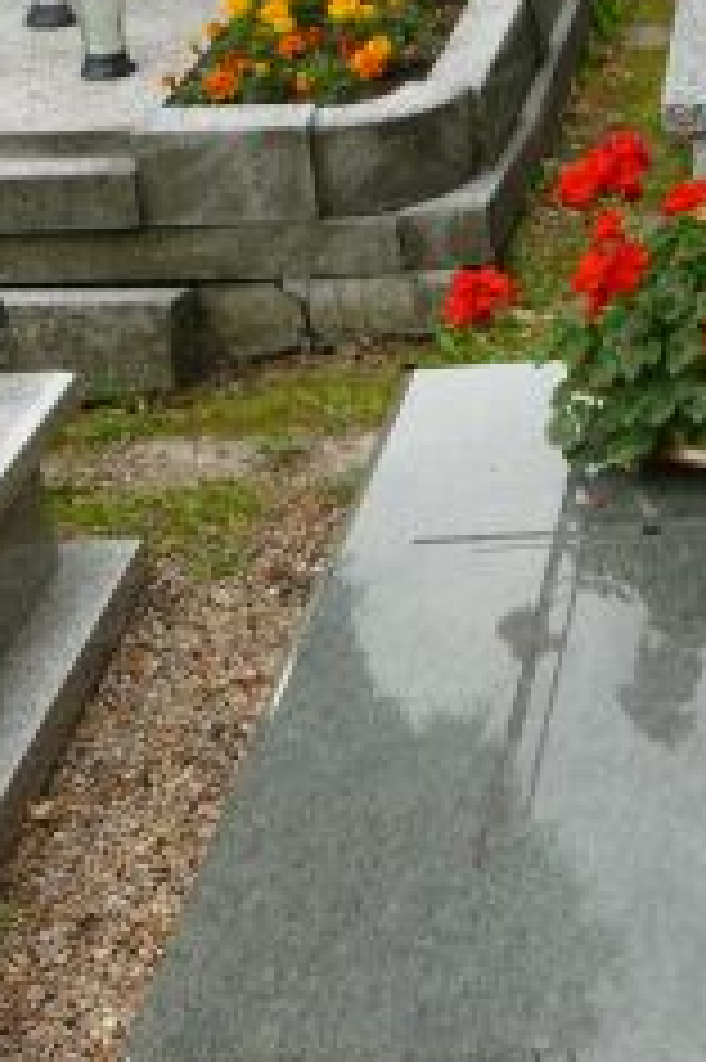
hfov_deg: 17.9
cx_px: 724
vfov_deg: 26.5
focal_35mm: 74
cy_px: 940
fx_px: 2180
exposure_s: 1/100
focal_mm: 7.4
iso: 100
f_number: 3.6
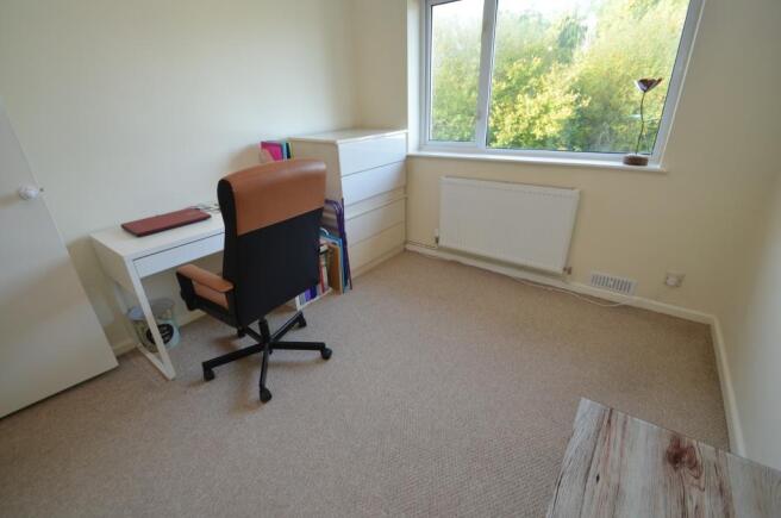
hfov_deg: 100.5
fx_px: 325
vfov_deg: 77.1
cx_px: 390
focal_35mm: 15
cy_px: 259
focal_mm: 10
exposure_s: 1/100
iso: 400
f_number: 5
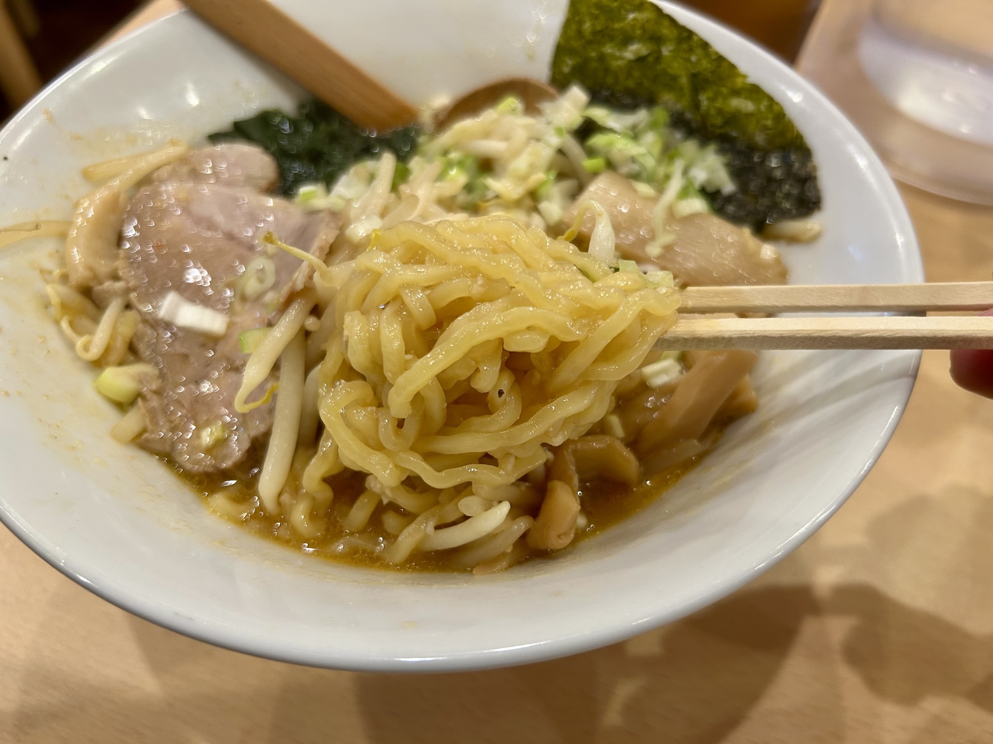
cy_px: 372
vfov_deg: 53.1
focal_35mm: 26
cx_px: 496
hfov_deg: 67.3
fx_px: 746
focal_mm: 5.7
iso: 125
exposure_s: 1/50
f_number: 1.5
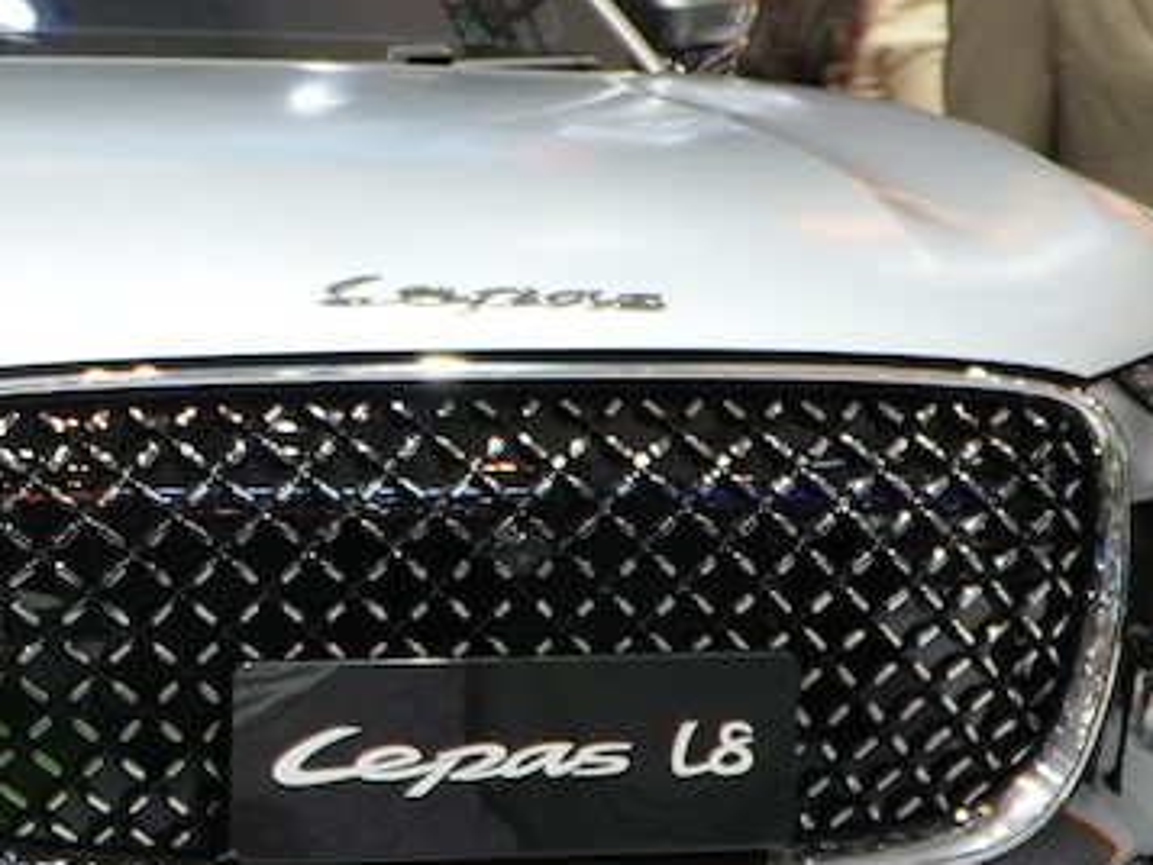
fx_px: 4198
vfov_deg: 11.8
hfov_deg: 15.2
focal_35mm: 126
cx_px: -103
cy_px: 489
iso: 320
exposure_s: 1/50
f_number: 4
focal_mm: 26
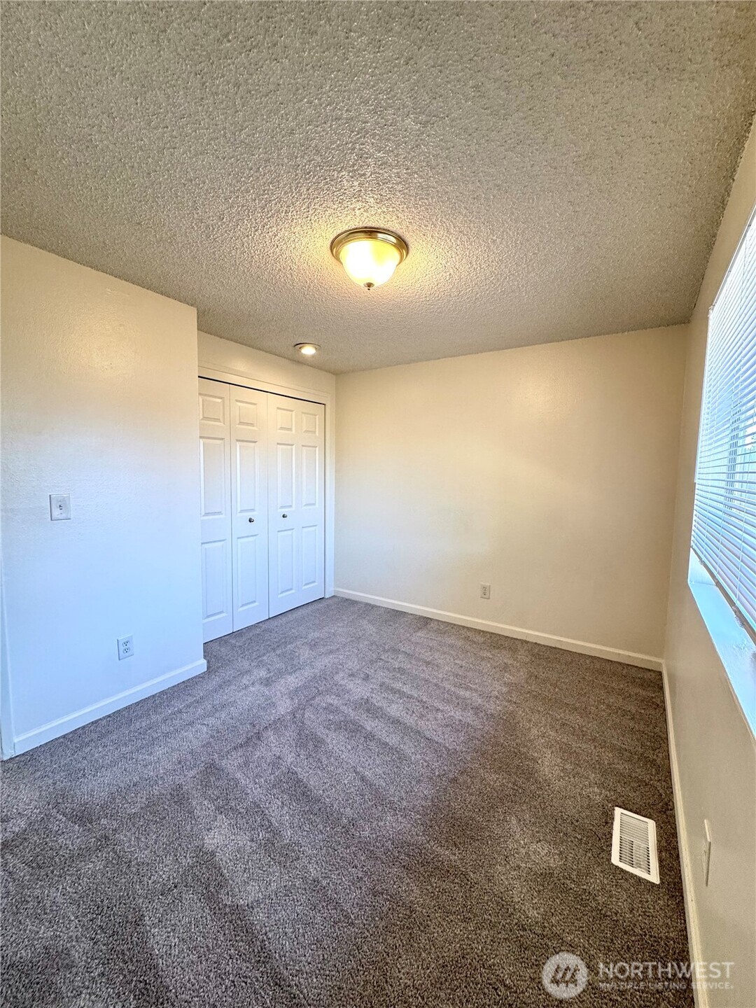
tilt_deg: -4.2
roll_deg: -0.7
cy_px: 504
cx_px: 378
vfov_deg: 102.1
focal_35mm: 14
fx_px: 408
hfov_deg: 85.7
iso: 250
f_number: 2.2
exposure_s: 1/120
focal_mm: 2.22
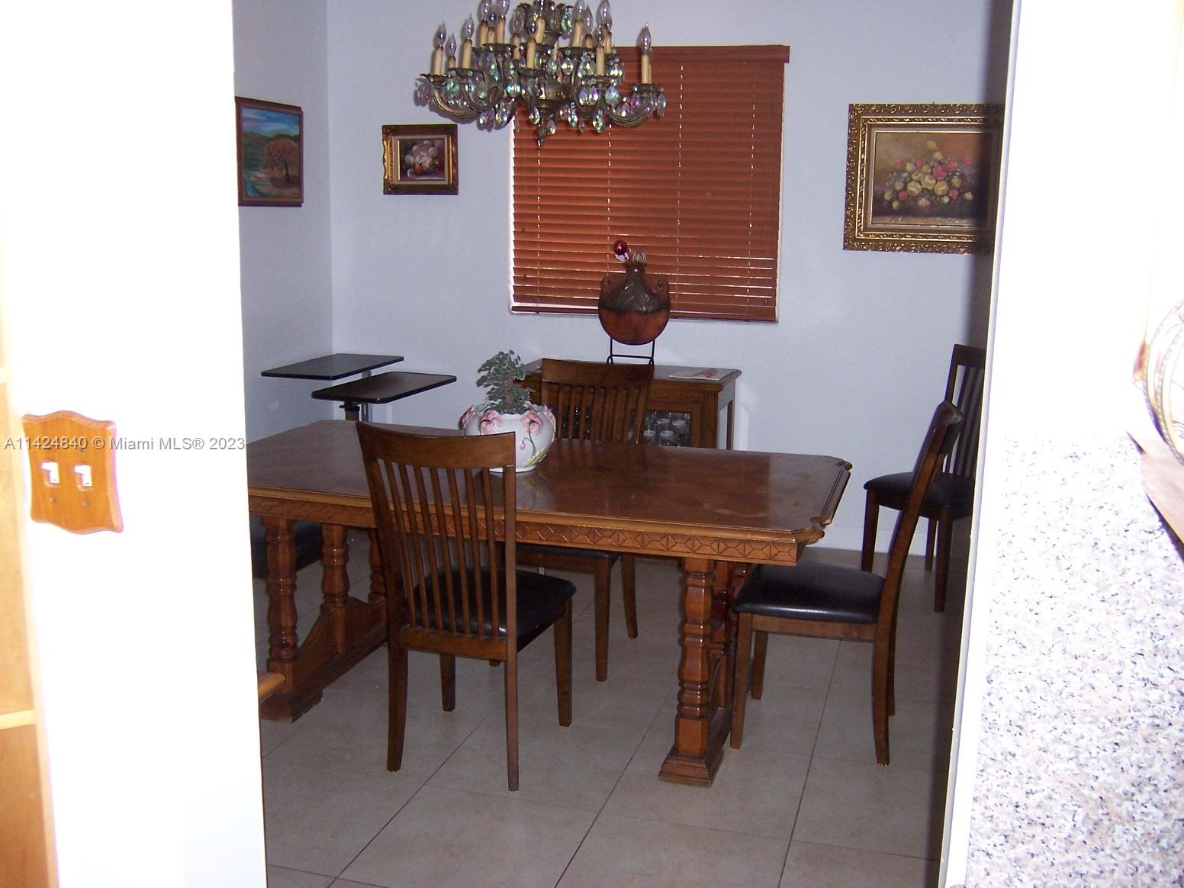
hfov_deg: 55.4
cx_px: 592
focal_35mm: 33
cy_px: 444
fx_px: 1129
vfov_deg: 42.9
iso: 140
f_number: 2.8
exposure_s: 1/60
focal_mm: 5.5
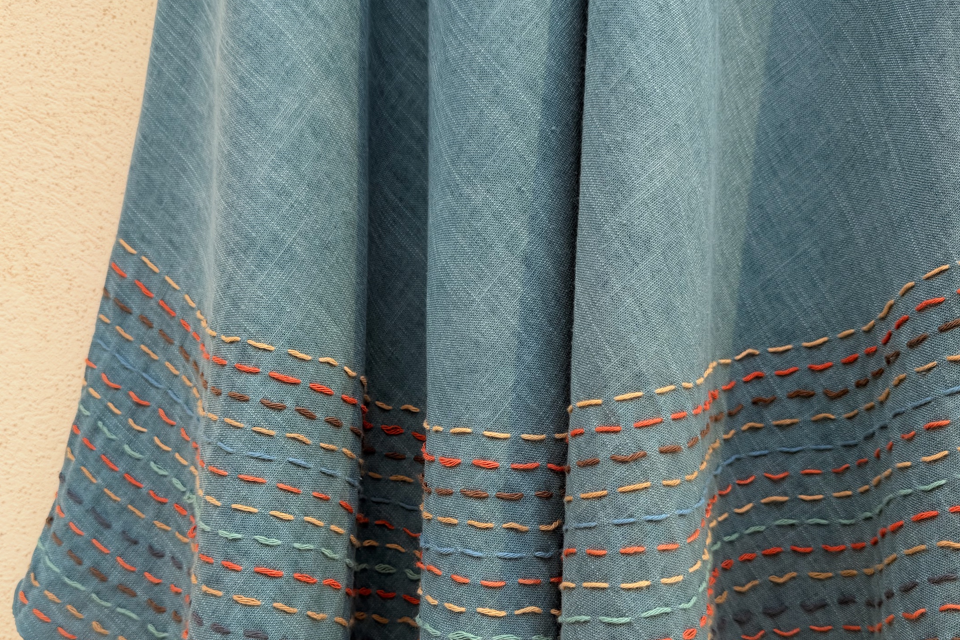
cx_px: 473
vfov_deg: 38.6
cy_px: 409
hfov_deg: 55.8
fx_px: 907
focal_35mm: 34
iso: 80
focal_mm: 6.76
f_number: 1.78
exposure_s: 1/1174
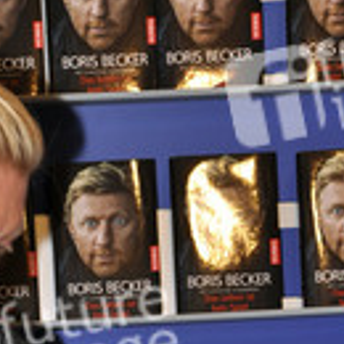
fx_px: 3081
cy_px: 482
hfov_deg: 6.4
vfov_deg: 6.3
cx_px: 120
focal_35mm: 274
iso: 500
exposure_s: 1/200
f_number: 7.1
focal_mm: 70
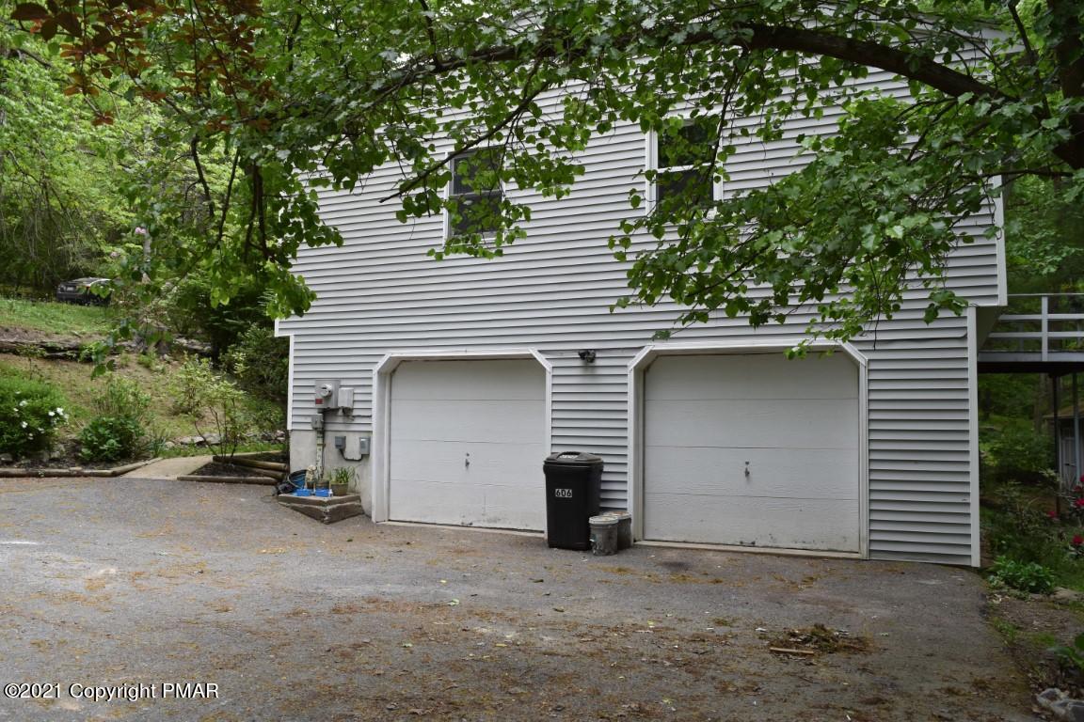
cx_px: 542
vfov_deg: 47.9
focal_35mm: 27
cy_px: 361
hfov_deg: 67.4
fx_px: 813
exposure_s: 1/160
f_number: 6.3
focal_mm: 18
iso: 400
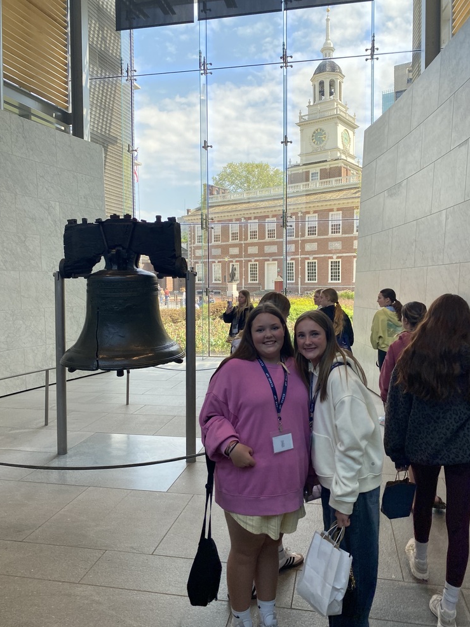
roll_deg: +0.2
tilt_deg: -1.5
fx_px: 489
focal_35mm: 27
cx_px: 242
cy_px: 305
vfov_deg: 65.3
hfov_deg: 51.4
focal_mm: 4.25
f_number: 1.8
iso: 32
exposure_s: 1/788
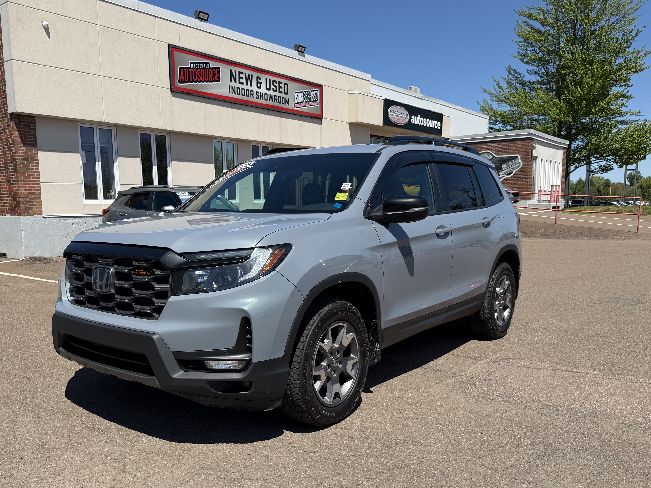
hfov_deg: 61.2
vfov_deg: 48.1
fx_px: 545
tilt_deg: -7.8
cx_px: 267
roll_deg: +1.2
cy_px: 281
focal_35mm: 29
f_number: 1.78
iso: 80
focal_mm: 6.76
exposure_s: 1/5319
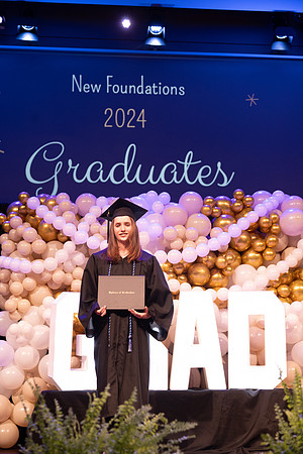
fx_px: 732
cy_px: 227
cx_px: 152
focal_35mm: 58
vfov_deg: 34.5
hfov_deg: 23.4
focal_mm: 58
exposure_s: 1/200
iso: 1600
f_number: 4
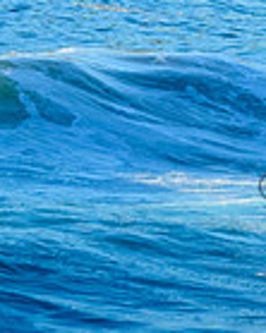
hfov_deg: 0.8
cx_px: 388
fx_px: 17989
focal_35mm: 1826
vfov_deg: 1.1
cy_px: -91
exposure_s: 1/2000
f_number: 9
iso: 1100
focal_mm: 400
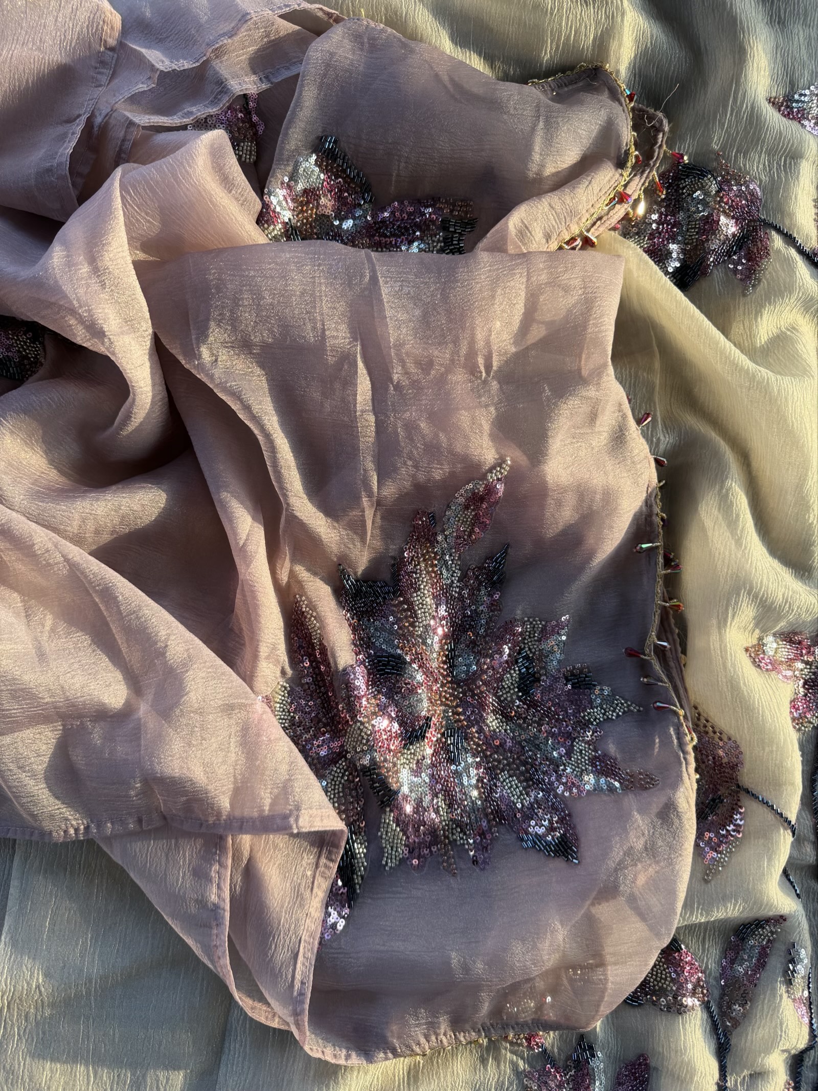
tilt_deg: -83.7
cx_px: 409
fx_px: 756
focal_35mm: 24
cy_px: 546
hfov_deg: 56.8
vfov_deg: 71.6
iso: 64
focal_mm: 6.76
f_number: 1.78
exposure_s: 1/235
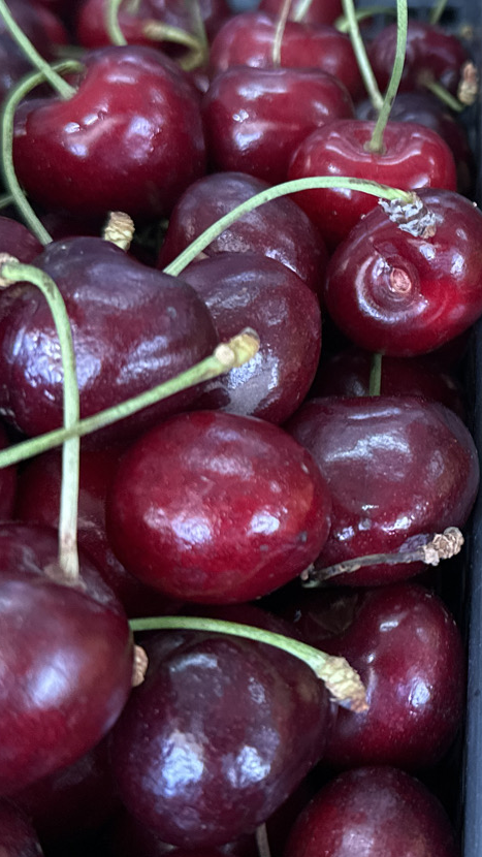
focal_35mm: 63
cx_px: 516
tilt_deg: -53.5
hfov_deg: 18.5
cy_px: 287
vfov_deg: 33.0
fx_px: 1431
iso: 64
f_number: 1.78
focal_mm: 6.86
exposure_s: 1/100
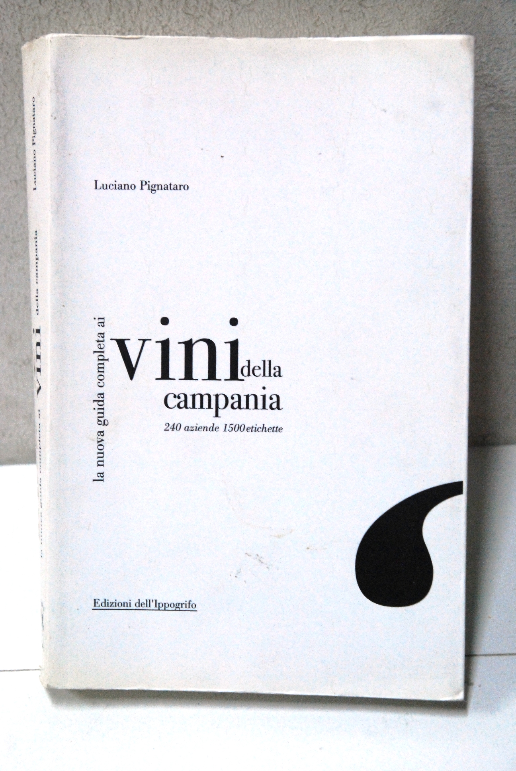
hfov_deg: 18.2
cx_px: 258
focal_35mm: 75
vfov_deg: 27.0
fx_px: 1608
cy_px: 386
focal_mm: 50
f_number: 7.1
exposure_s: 1/60
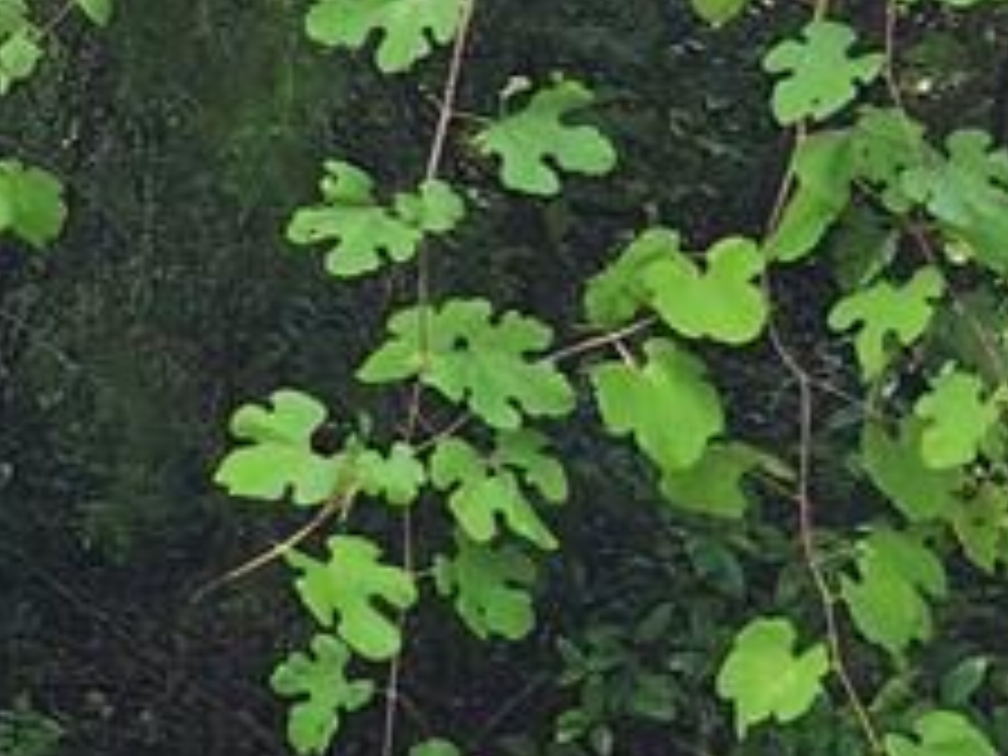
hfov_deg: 10.0
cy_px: -549
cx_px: -1670
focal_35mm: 164
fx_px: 4776
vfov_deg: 8.7
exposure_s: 1/424
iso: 20
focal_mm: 5.4
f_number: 1.8
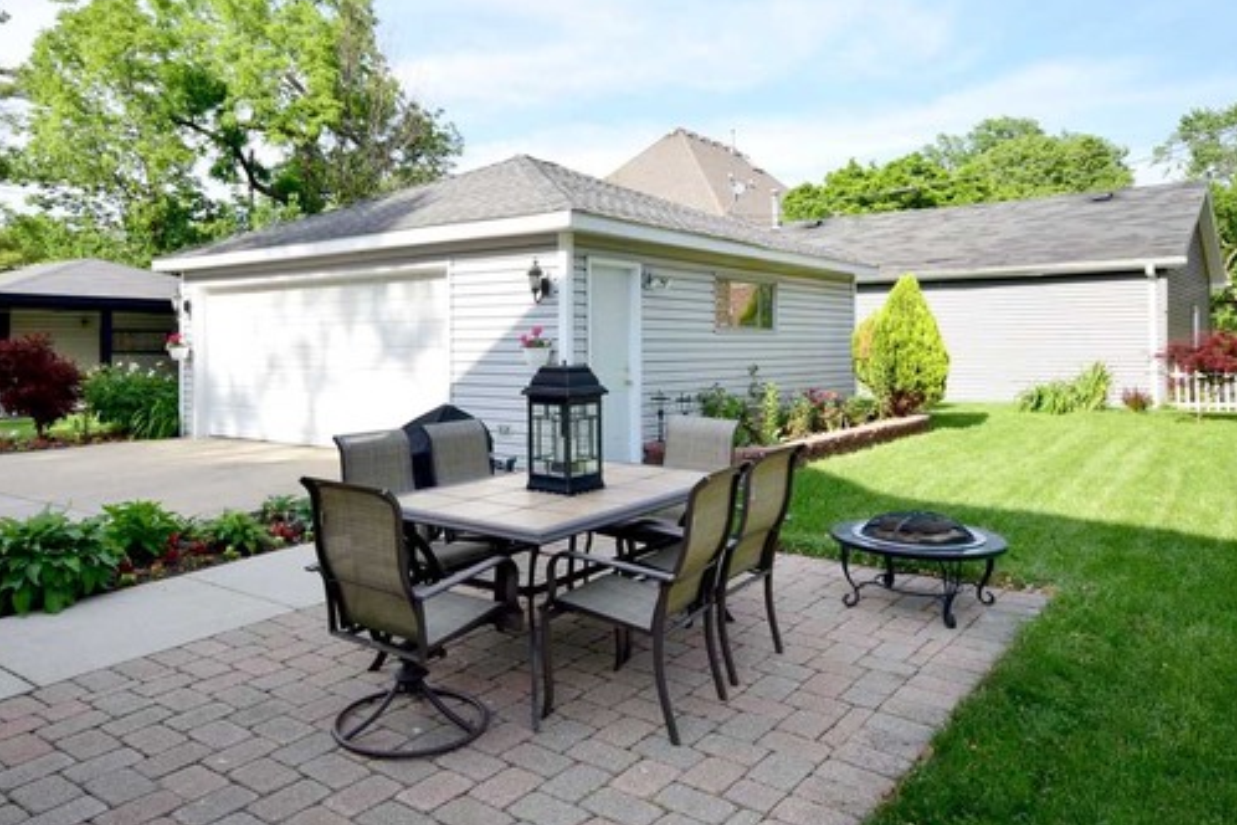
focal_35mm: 27
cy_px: 347
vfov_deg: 47.7
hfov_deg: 67.2
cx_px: 549
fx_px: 928
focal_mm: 14
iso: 500
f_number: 8
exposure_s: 1/800
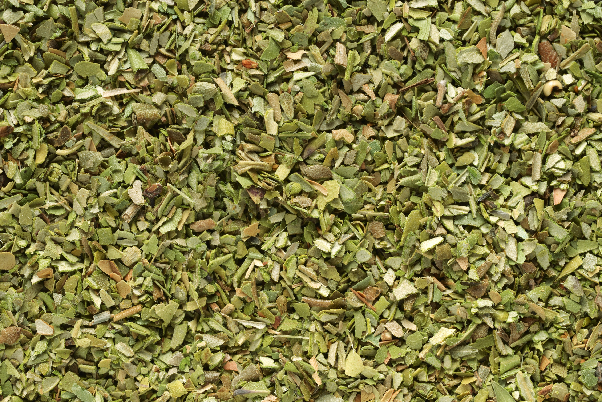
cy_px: 206
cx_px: 227
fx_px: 1355
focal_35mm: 81
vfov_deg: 16.9
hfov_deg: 25.0
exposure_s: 1/160
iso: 100
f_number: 16
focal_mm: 60
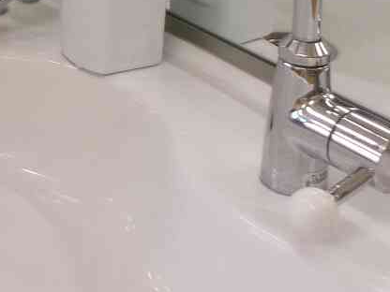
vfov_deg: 13.9
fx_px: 1138
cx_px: -54
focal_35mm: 101
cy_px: -116
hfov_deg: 18.6
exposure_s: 1/34
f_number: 3.9
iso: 100
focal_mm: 5.1
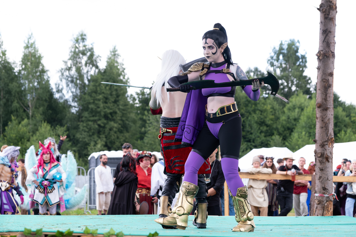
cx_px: 185
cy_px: 115
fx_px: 821
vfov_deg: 16.5
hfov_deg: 24.5
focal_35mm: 83
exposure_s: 1/640
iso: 800
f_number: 3.6
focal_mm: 51.6
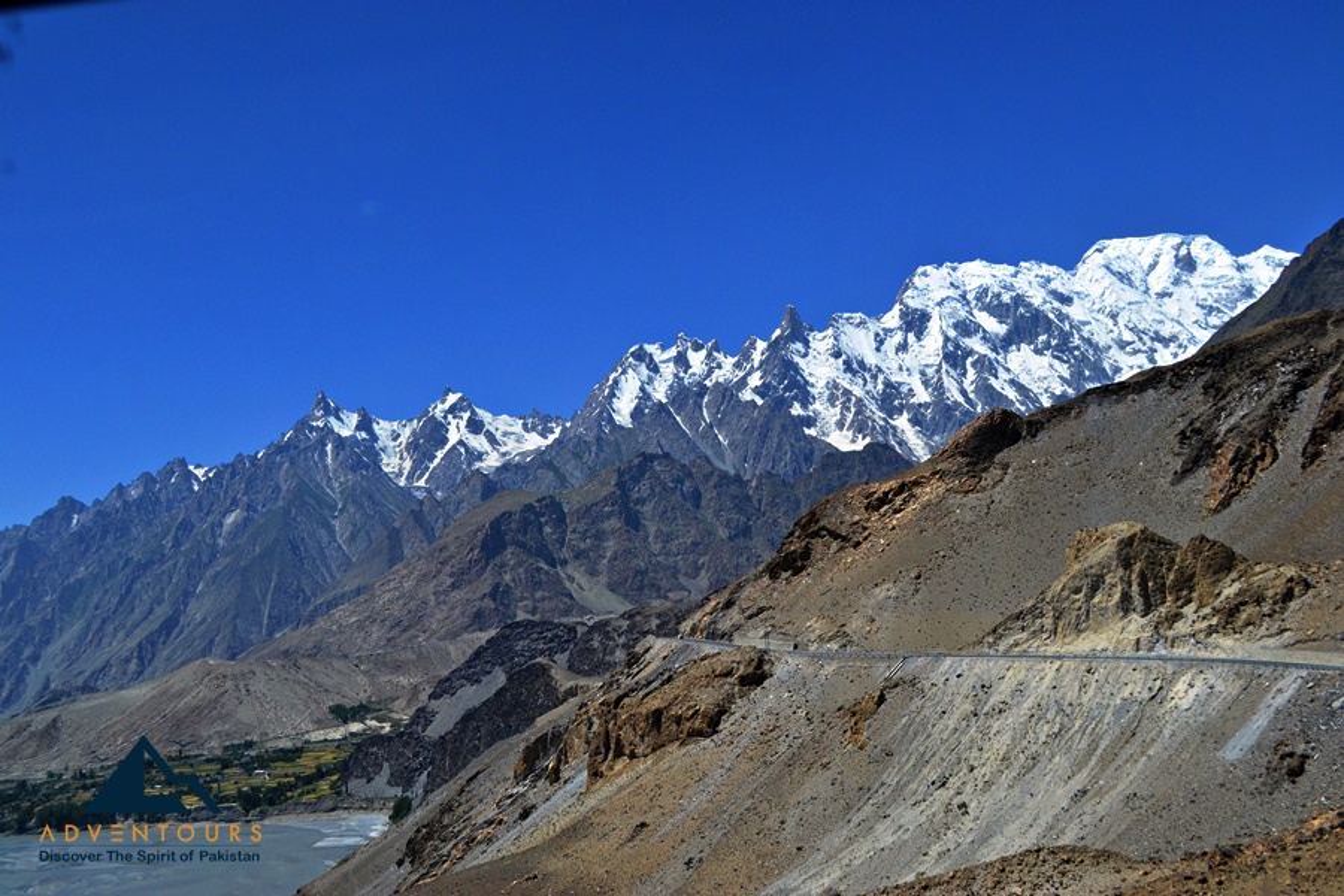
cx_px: 672
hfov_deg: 53.1
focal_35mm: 36
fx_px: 1344
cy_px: 448
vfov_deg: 36.9
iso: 400
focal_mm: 24
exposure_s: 1/2000
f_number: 7.1
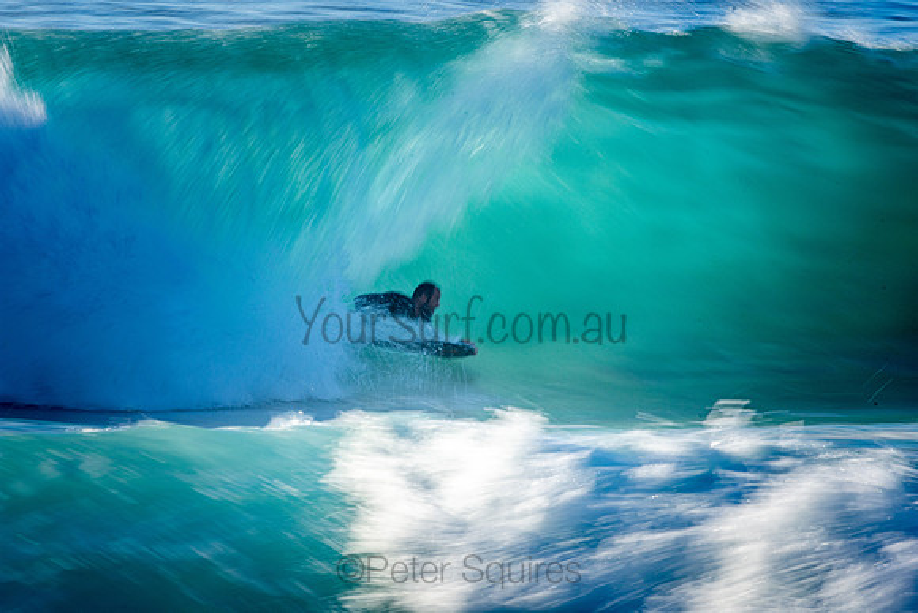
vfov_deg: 1.8
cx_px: 459
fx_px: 19129
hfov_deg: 2.7
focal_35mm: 750
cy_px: 306
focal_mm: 500
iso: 100
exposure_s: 1/25
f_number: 25
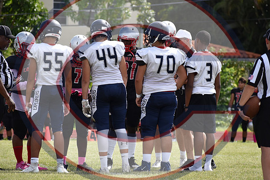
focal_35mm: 298
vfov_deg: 4.6
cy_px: 83
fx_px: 2236
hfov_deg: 6.9
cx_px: 130
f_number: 5
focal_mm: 170
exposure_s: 1/1600
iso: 400
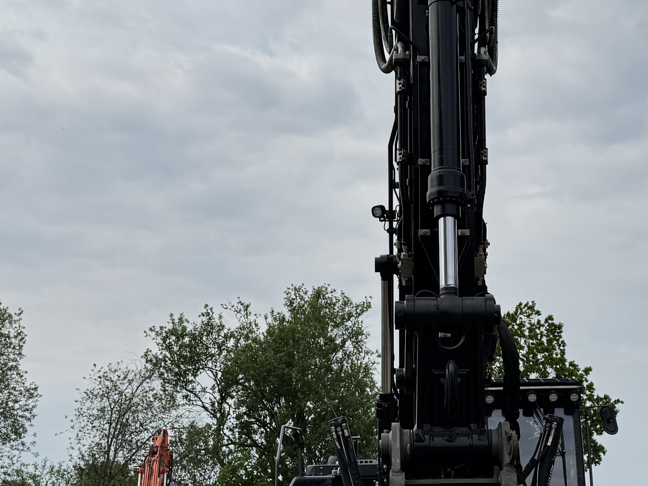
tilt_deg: +11.3
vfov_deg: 23.2
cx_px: 478
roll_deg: -2.0
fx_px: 1179
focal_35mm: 63
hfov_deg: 30.3
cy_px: 302
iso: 80
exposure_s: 1/10417
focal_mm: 6.76
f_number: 1.78
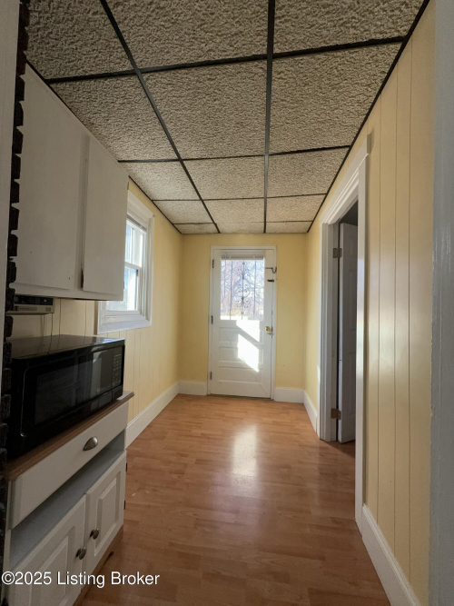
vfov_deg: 102.1
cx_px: 227
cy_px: 303
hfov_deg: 85.7
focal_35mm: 14
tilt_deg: +1.7
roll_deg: -1.3
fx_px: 245
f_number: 2.2
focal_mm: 2.22
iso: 64
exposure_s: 1/113
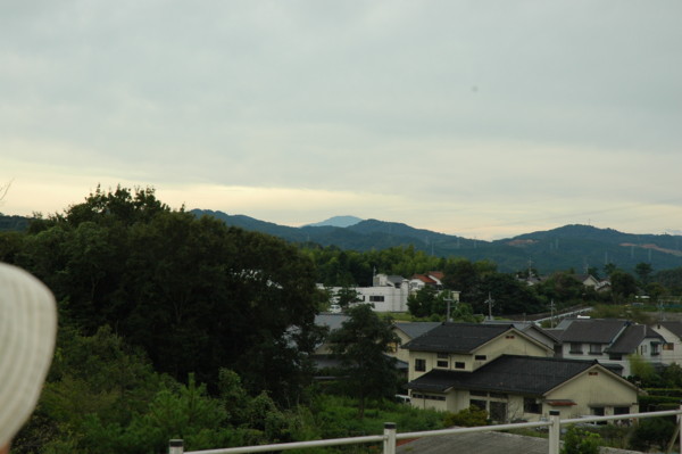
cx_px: 341
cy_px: 227
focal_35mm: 105
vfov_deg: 13.0
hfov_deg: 19.5
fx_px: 1987
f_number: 10
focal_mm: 70
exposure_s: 1/200
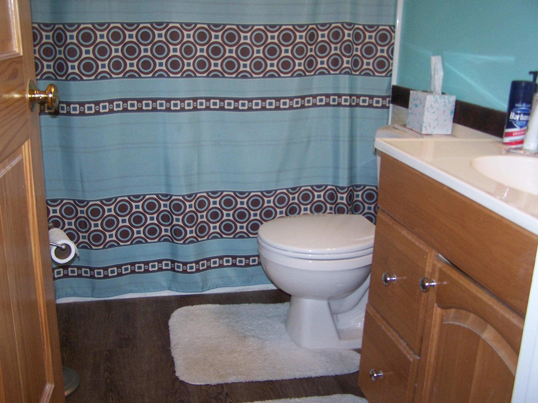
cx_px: 269
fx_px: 591
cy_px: 202
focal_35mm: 38
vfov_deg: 37.7
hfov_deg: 49.0
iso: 140
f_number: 2.8
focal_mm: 6.3
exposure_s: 1/60
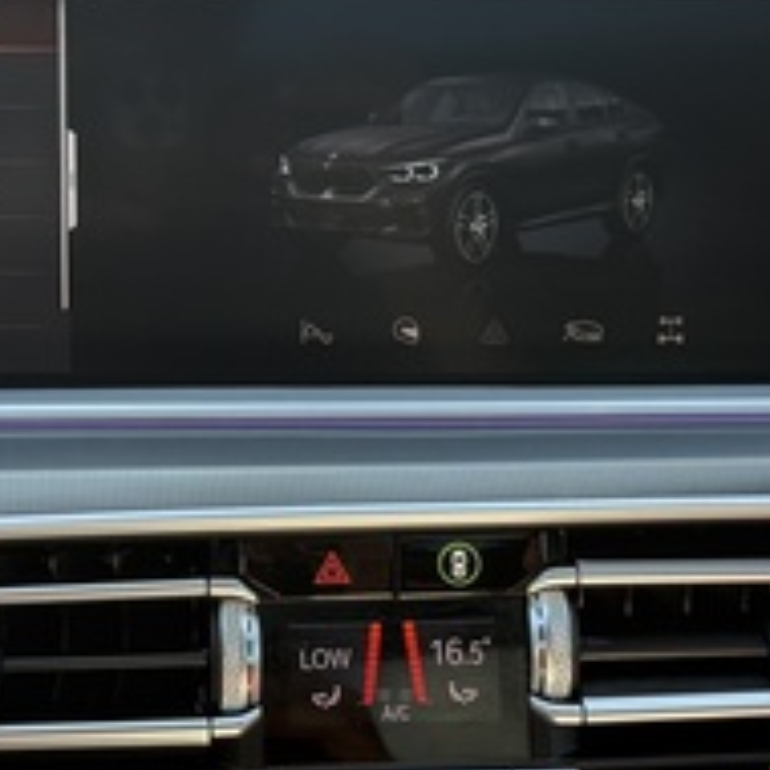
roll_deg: -0.9
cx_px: 340
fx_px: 2366
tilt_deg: -25.8
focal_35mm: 94
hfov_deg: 18.5
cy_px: 363
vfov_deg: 18.5
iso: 100
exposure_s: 1/256
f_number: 1.78
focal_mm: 6.76
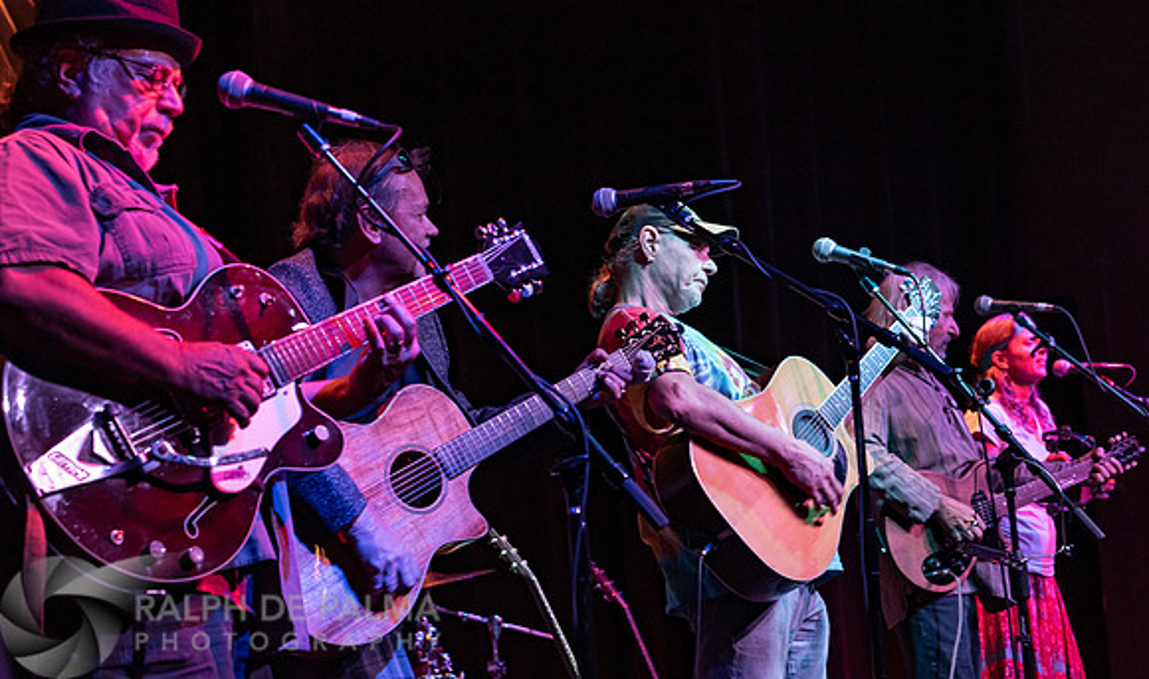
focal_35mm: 91
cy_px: 305
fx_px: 2792
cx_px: 635
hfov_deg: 23.2
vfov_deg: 13.9
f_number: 5.6
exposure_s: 1/160
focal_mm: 70
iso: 2000
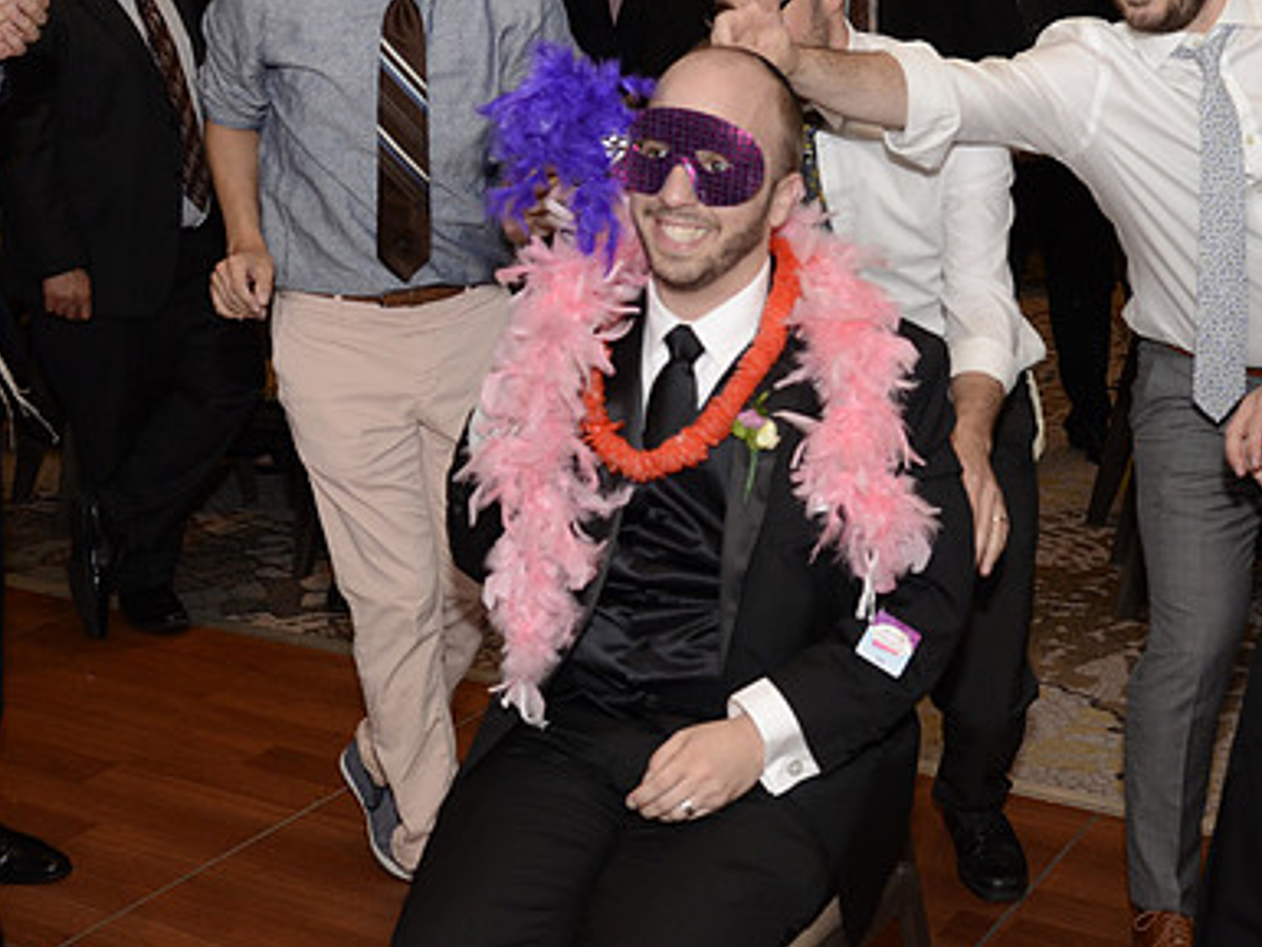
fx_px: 1896
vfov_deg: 28.0
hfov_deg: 36.8
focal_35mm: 52
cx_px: 705
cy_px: 413
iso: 800
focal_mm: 24
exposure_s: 1/160
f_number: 4.5
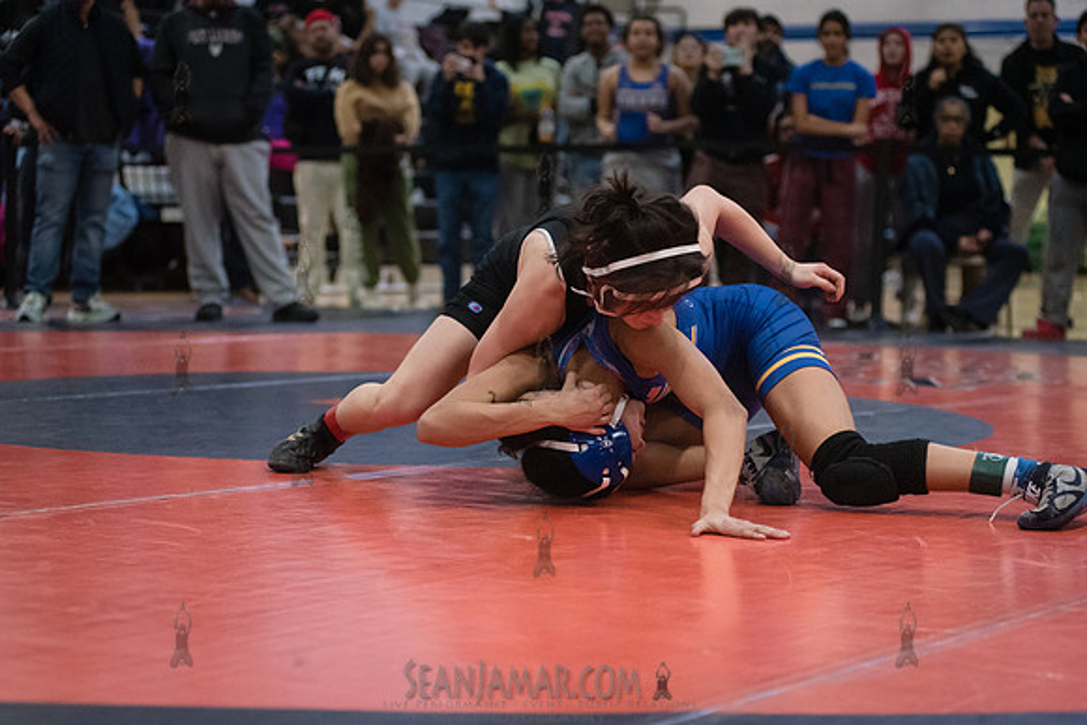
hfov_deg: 25.4
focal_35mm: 80
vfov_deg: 17.1
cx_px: 544
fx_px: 2416
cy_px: 362
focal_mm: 80
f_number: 3.5
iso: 8000
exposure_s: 1/500
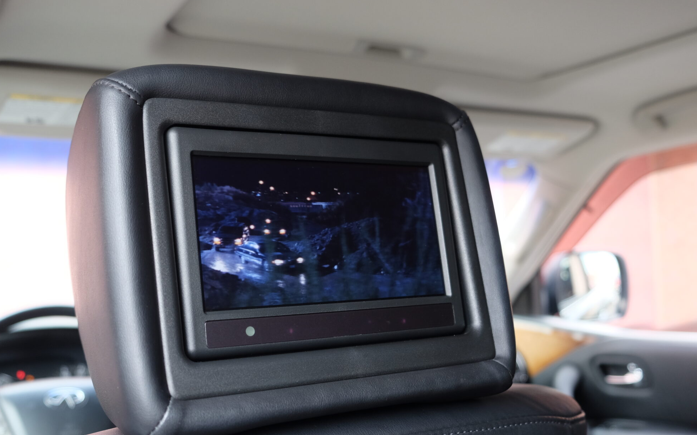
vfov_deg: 35.3
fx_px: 684
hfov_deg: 53.9
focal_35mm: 36
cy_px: 250
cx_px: 309
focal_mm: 18
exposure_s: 1/70
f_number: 2.8
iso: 400
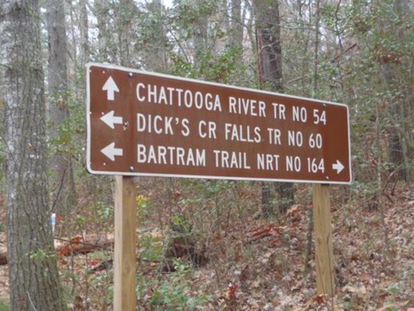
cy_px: 156
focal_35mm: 49
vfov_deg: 29.7
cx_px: 207
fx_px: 586
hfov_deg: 38.9
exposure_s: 1/10
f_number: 4.9
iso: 200
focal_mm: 8.8
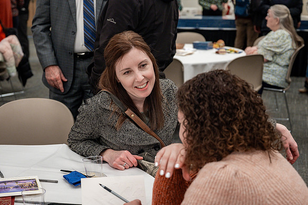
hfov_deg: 33.3
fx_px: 515
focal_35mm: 60
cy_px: 93
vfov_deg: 22.5
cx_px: 154
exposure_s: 1/200
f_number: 4
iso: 2000
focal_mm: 55
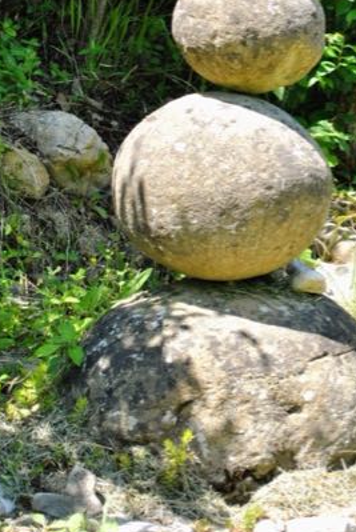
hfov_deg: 9.0
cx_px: 317
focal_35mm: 152
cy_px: -3
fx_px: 2251
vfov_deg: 13.3
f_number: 5.3
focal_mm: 45
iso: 100
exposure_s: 1/125
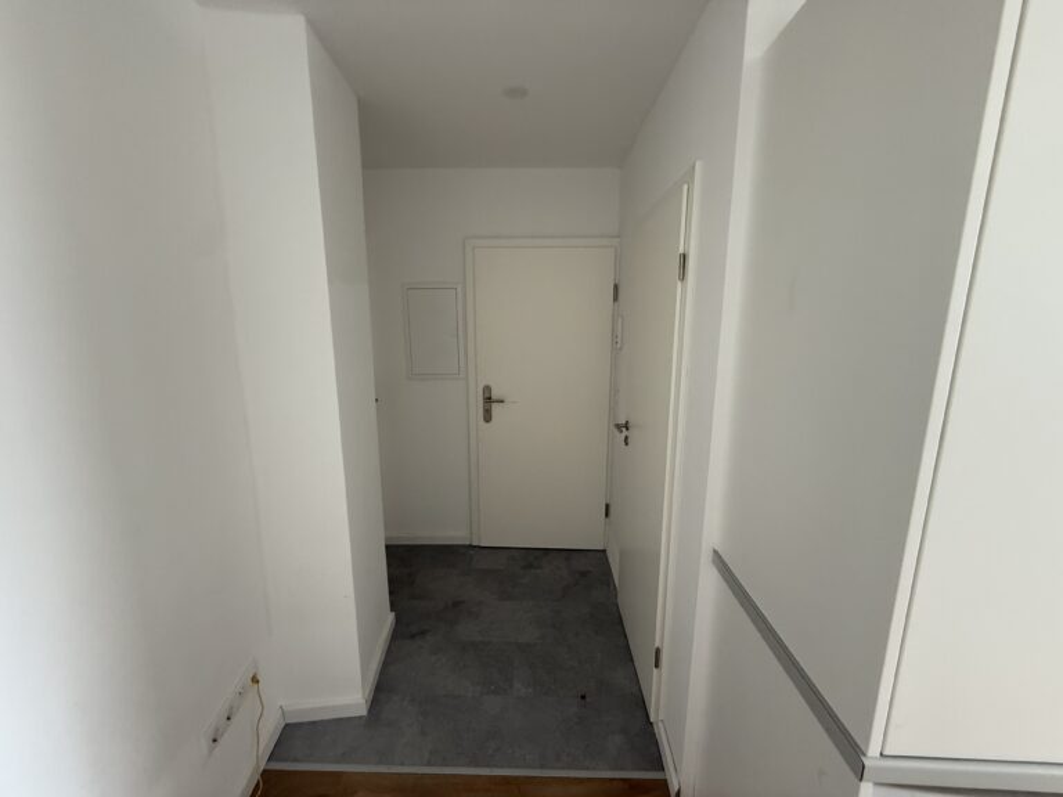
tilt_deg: -9.4
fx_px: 430
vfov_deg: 85.7
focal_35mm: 14
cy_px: 398
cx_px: 532
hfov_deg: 102.1
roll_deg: -0.2
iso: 400
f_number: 2.2
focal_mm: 2.22
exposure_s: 1/77
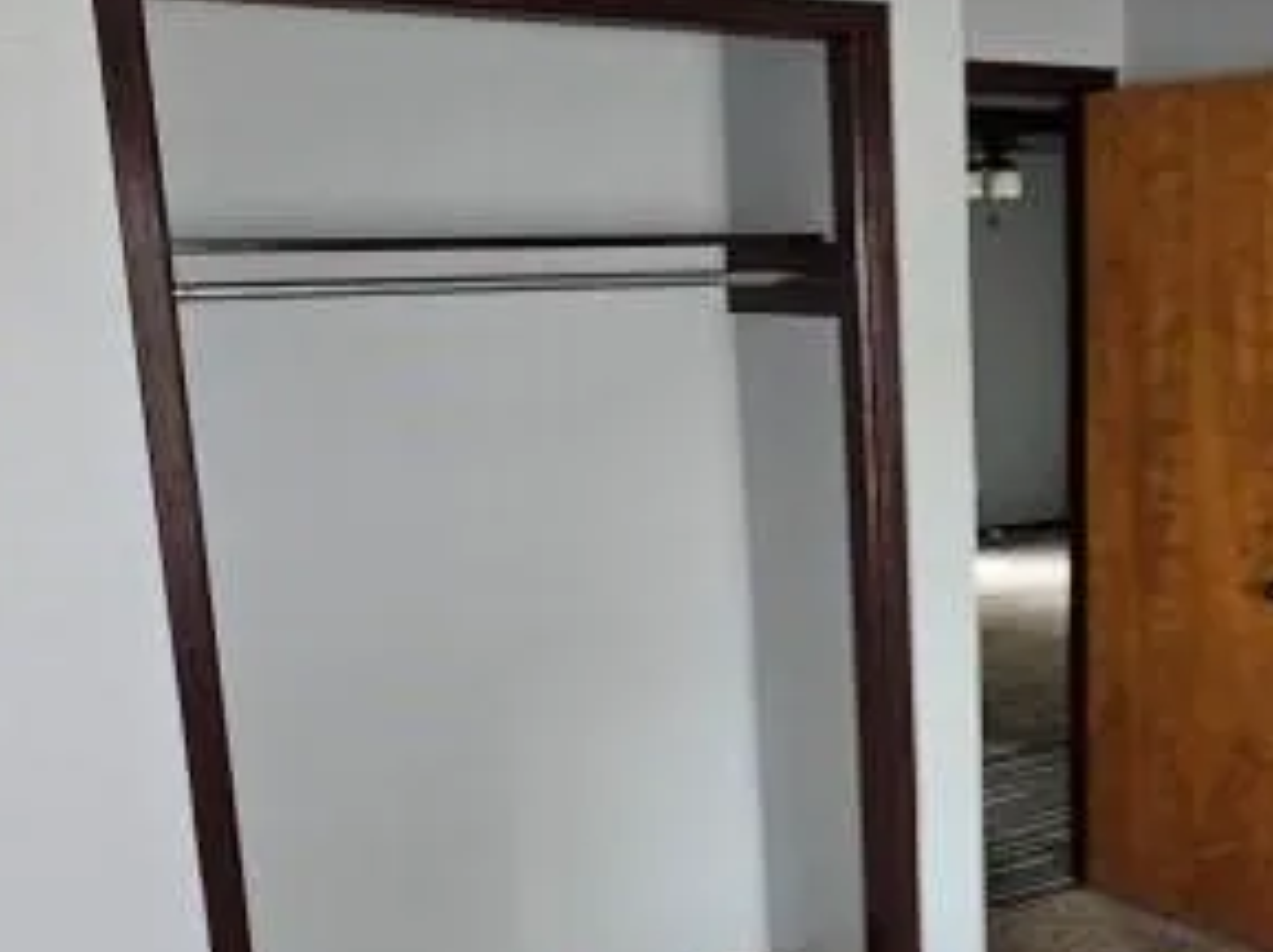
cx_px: 1018
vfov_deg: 28.2
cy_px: 666
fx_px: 1873
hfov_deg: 36.3
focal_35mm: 51
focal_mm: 6.3
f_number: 1.7
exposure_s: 1/9.99
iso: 200
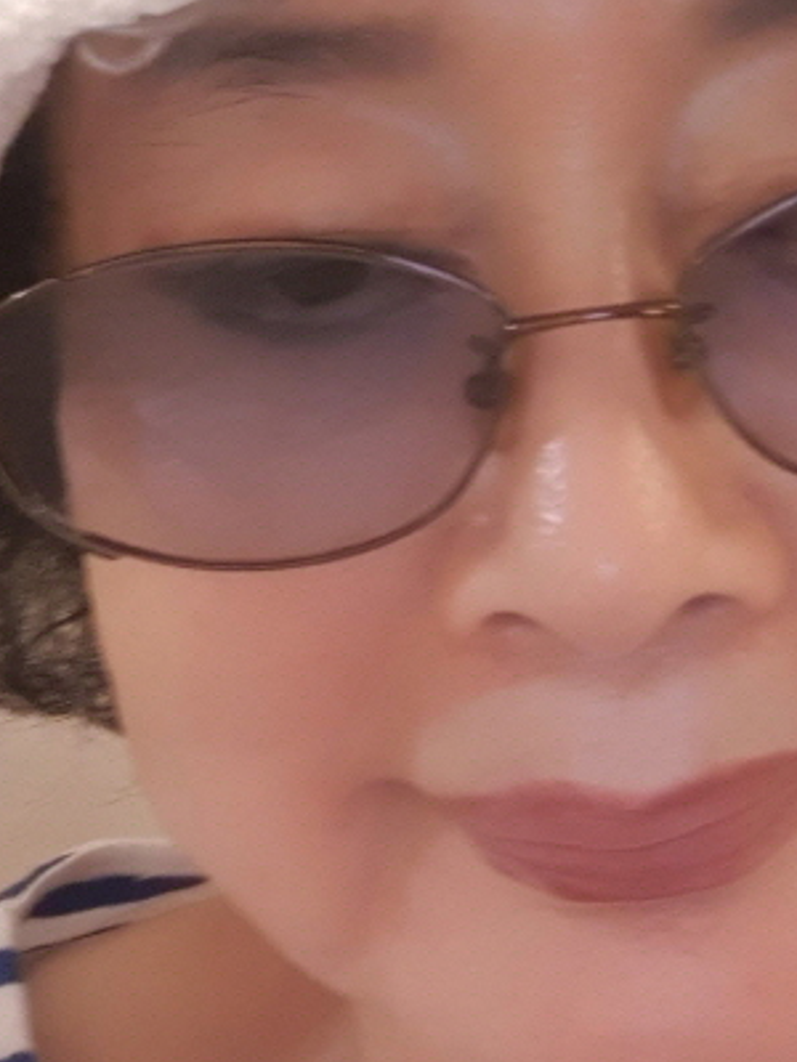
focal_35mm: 62
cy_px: 335
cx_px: 630
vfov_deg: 30.9
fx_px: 1903
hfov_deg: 23.3
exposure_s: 1/24
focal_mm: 2.92
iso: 250
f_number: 1.7
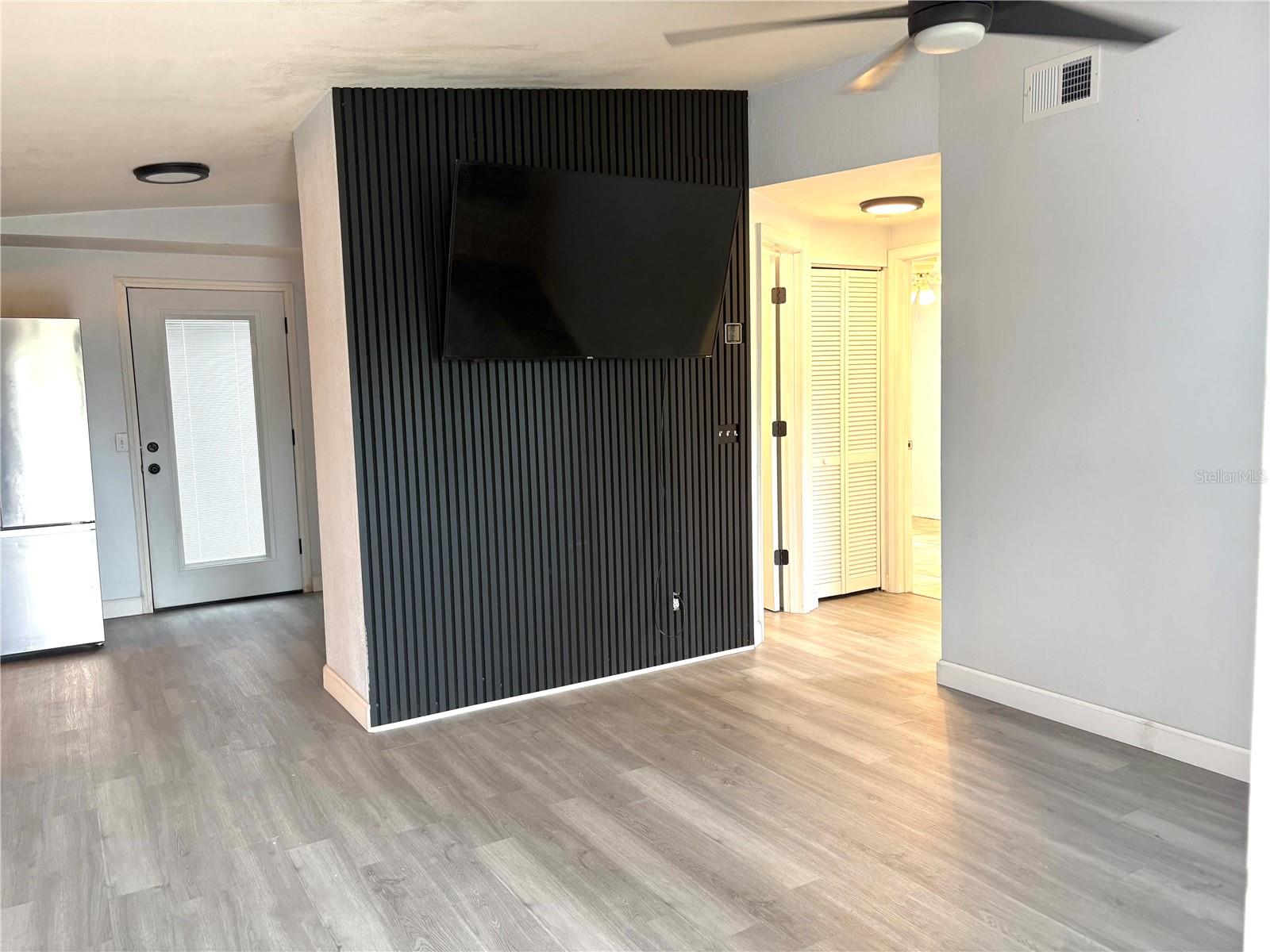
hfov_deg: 67.3
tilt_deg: -5.3
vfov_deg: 53.1
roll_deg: +2.8
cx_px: 635
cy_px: 476
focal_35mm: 26
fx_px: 954
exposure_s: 1/60
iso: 100
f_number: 1.6
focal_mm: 5.96
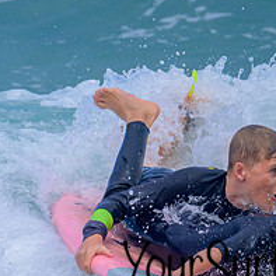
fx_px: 15371
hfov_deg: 1.0
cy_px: 230
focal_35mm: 1704
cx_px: 177
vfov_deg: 1.0
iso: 1000
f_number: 11
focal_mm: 500
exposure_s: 1/2000
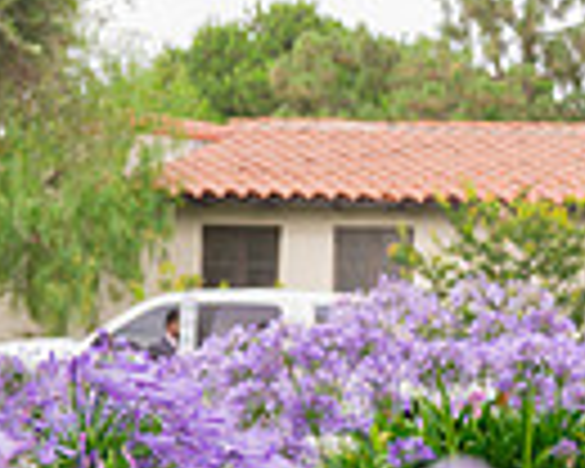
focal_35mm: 252
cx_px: 1220
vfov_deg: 6.1
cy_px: 140
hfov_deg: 7.3
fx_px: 4363
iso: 400
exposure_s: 1/250
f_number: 6.3
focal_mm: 60
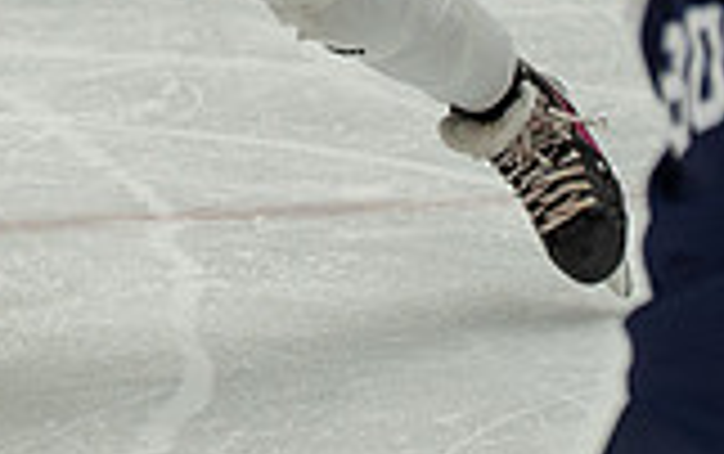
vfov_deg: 2.1
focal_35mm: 619
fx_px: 12227
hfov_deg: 3.4
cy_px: -240
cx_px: -238
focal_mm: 113
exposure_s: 1/1600
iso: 800
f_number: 3.5
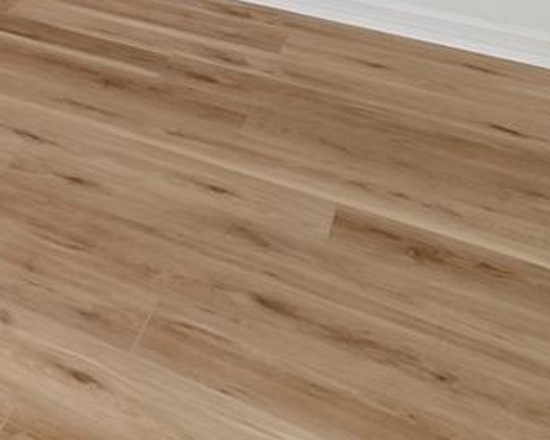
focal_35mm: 69
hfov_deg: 21.1
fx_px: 1124
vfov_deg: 17.4
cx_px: -369
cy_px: -383
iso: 400
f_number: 13
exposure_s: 1/8
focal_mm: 15
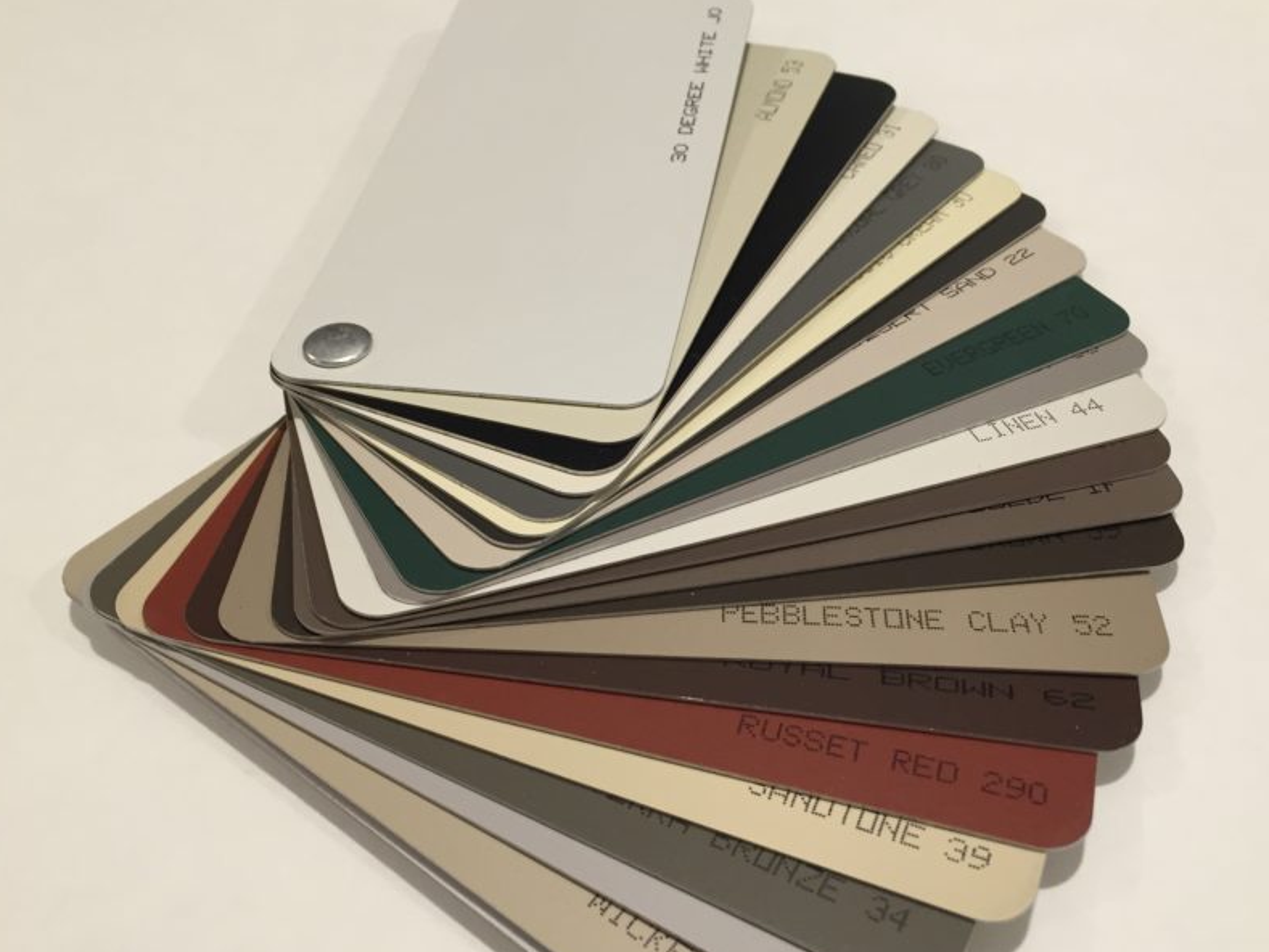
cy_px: 557
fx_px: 1320
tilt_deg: -49.5
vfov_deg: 39.5
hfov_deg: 51.3
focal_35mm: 36
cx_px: 667
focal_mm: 4.15
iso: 80
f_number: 2.2
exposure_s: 1/30
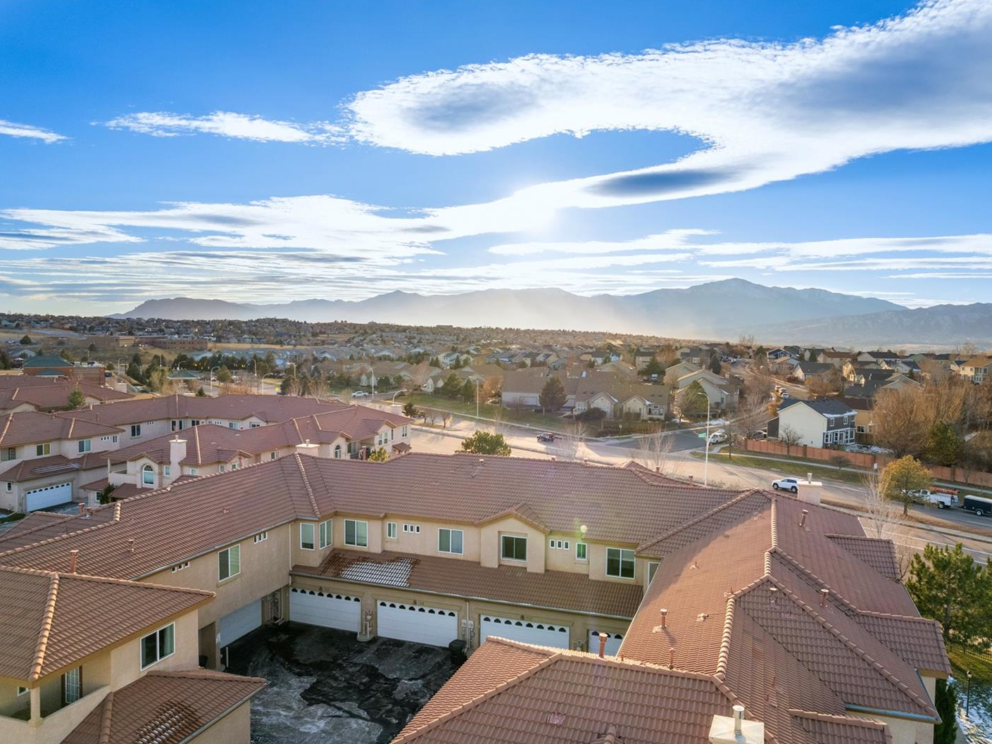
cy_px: 372
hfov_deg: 71.3
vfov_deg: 56.8
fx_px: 688
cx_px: 553
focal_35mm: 24
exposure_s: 1/730
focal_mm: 8.38
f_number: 2.8
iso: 100
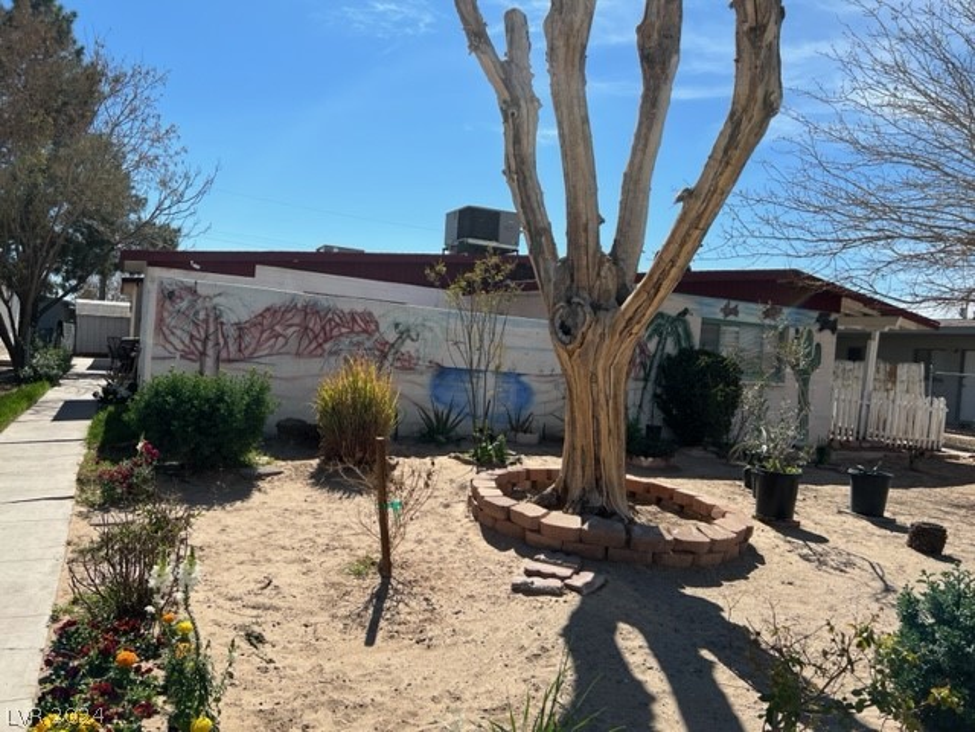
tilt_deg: -2.4
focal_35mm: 26
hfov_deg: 67.3
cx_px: 488
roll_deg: -5.1
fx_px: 732
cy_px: 366
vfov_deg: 53.1
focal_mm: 5.7
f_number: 1.5
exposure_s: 1/5319
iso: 50
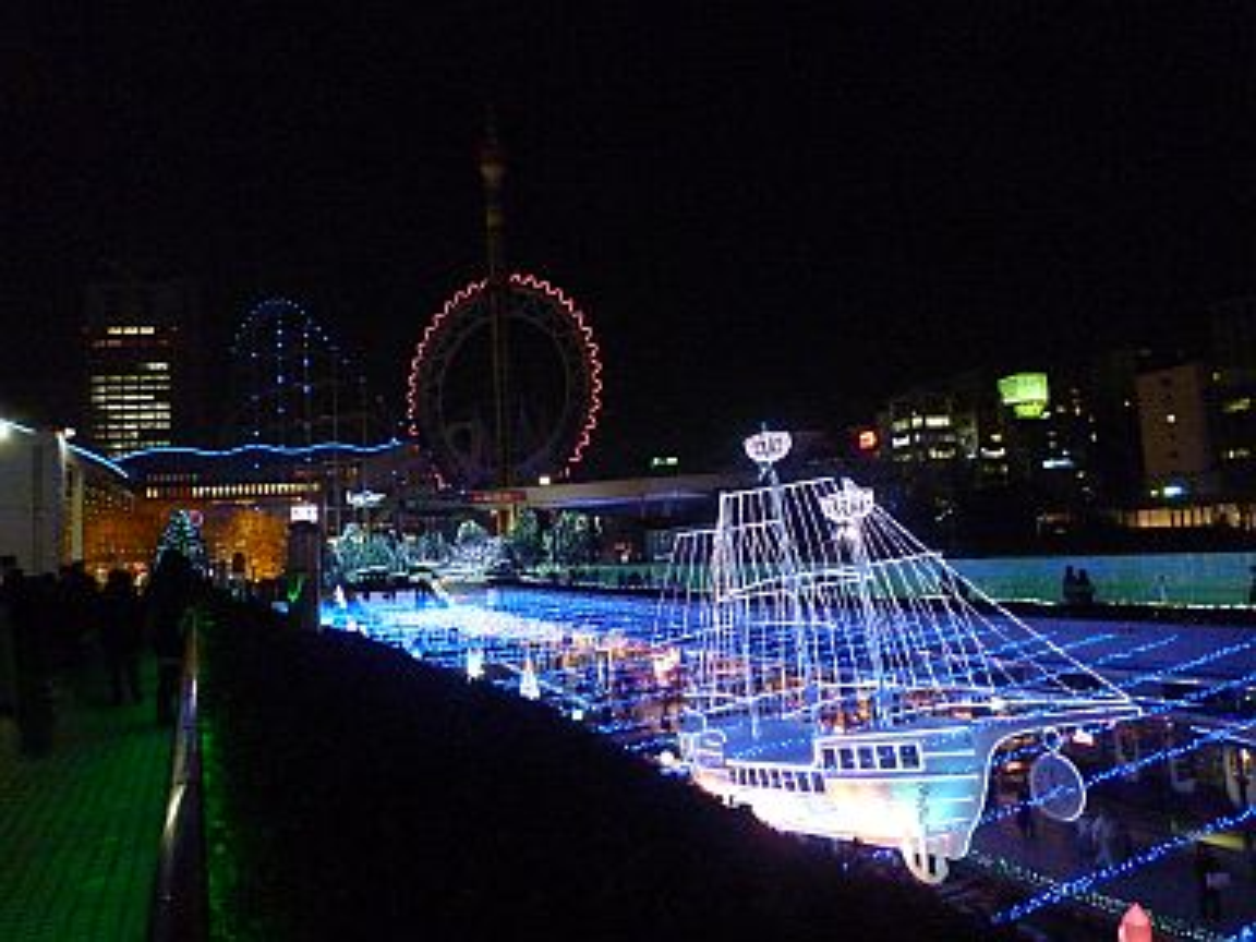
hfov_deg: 69.4
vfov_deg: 54.9
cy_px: 471
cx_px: 628
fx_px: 907
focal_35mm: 25
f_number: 2.8
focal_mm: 4.4
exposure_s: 1/25
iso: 800
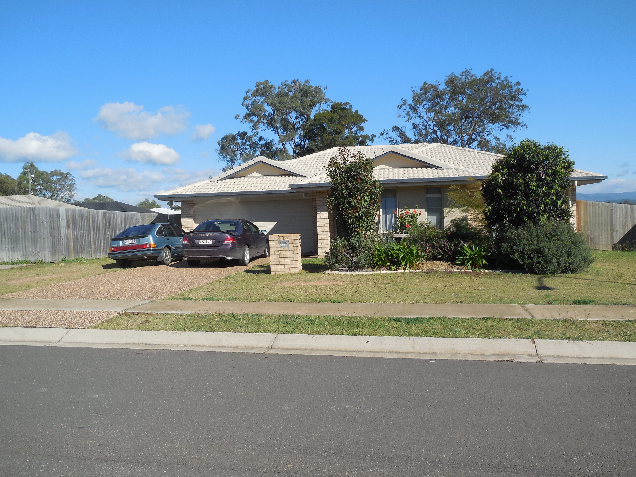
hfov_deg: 60.0
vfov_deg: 46.8
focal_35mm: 30
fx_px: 551
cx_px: 318
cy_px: 238
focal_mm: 5.3
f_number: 3.2
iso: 125
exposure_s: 1/1600
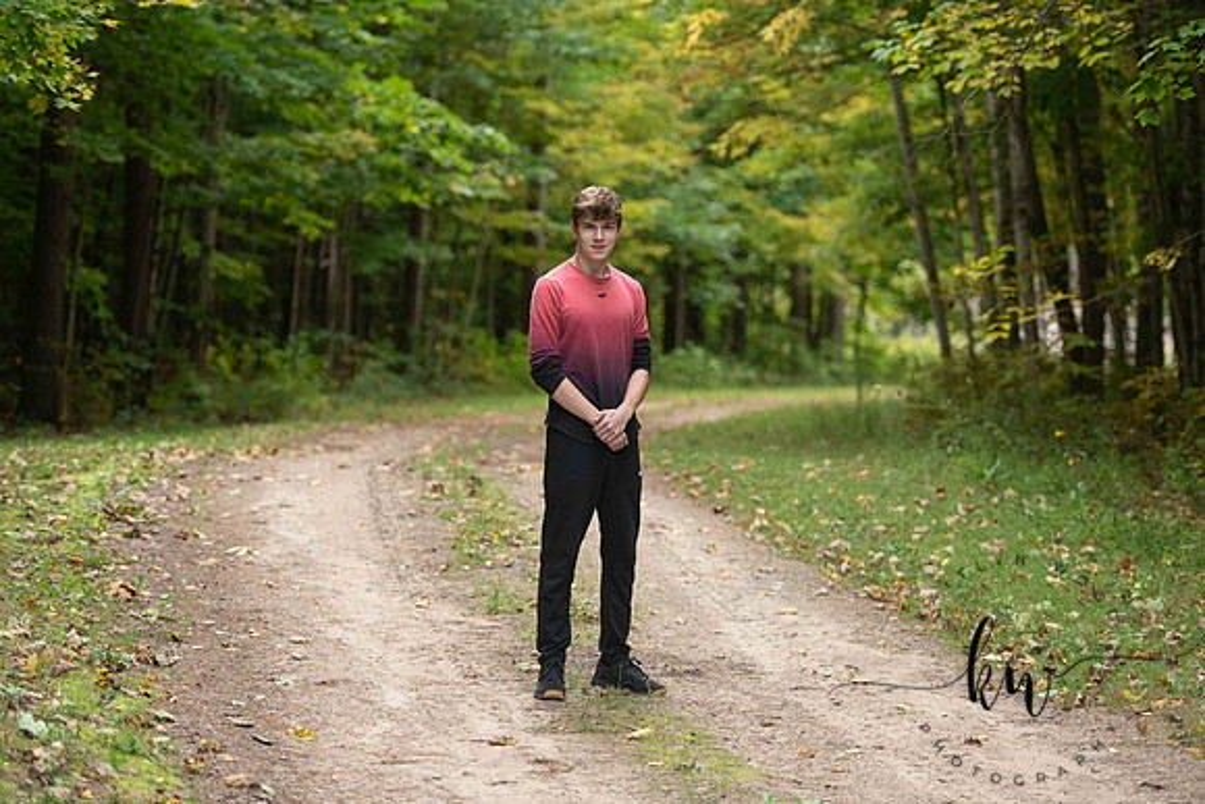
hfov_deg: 19.5
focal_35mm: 105
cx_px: 602
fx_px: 3515
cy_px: 402
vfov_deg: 13.0
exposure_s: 1/320
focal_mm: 105
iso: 500
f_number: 2.8
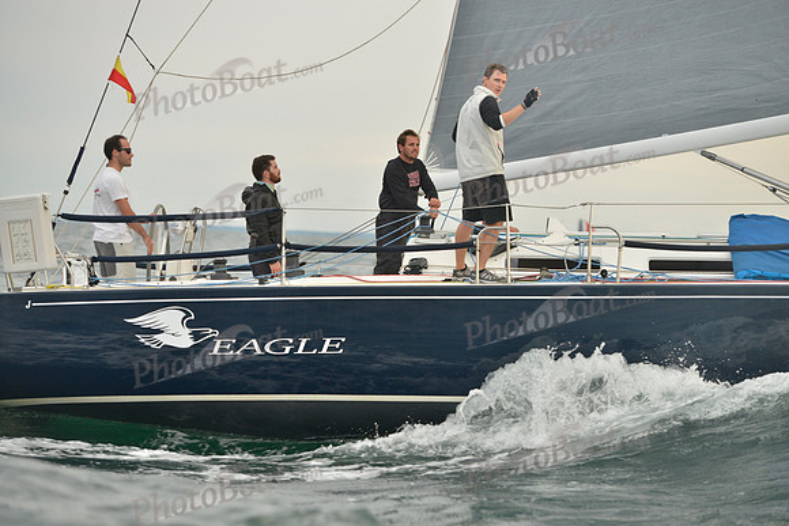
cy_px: 263
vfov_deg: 10.2
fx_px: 2959
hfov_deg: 15.2
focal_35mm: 135
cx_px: 394
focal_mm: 135
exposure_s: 1/500
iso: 800
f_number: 4
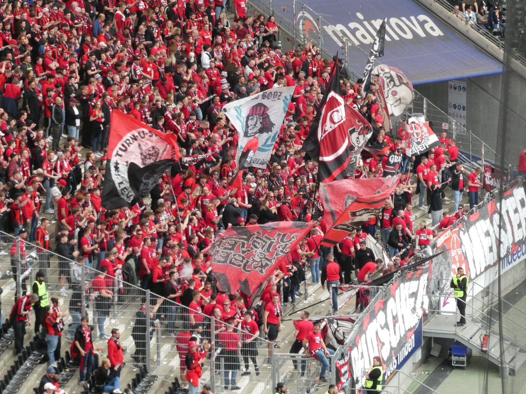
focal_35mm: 231
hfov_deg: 8.6
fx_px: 3510
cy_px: 197
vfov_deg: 6.4
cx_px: 263
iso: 400
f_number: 5.6
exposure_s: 1/125
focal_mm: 41.4
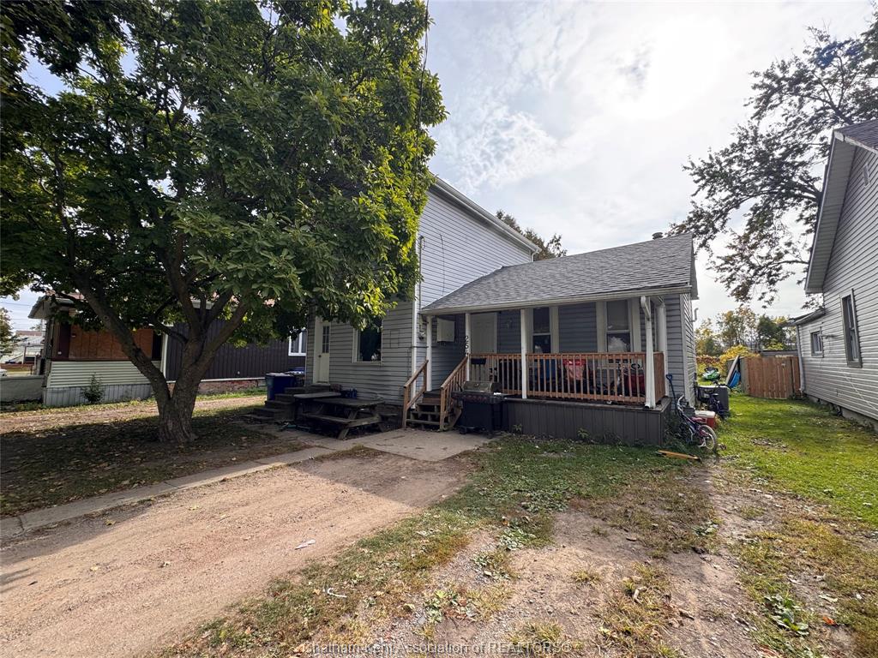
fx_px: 355
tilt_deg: +5.0
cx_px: 439
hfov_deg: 102.1
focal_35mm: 14
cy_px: 329
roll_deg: +0.3
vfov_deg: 85.7
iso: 40
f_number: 2.2
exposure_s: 1/462
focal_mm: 2.22
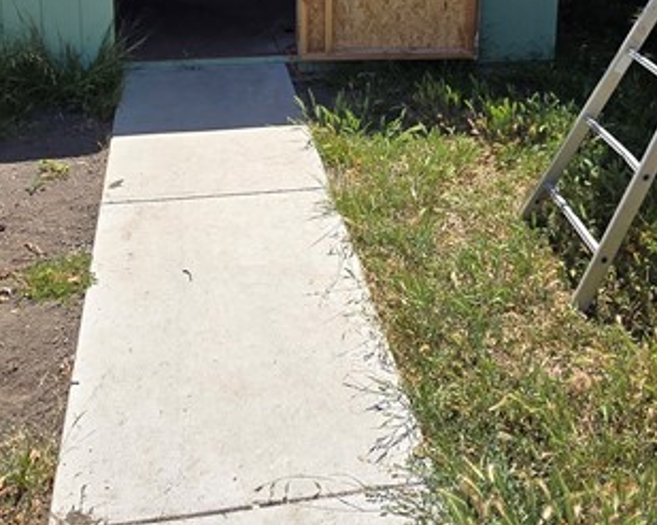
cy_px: -32
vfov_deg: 32.1
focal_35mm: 42
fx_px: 816
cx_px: 336
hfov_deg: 43.8
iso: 50
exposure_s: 1/1619
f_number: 2.2
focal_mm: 2.2
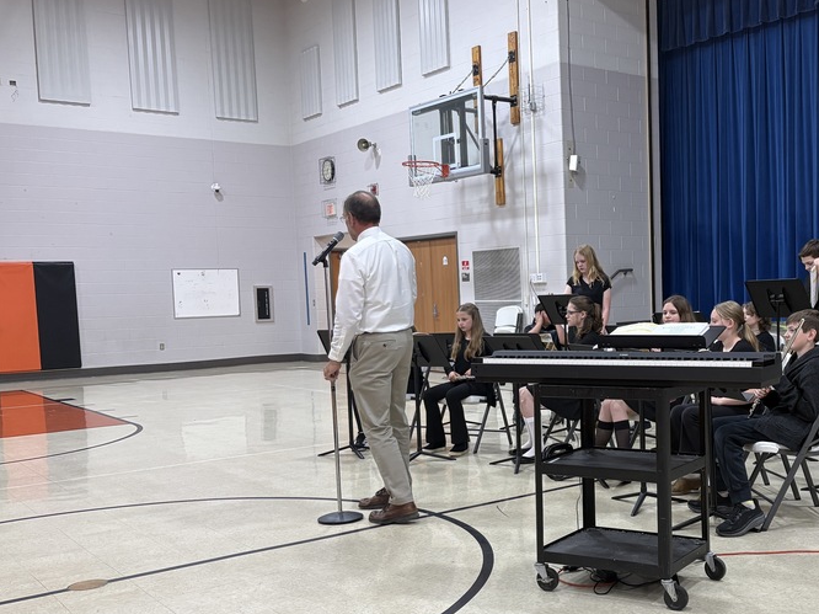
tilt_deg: -3.8
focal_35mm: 40
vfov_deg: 35.9
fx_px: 946
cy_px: 349
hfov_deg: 45.3
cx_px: 609
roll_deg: +1.5
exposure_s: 1/96
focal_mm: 5.96
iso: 125
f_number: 1.6
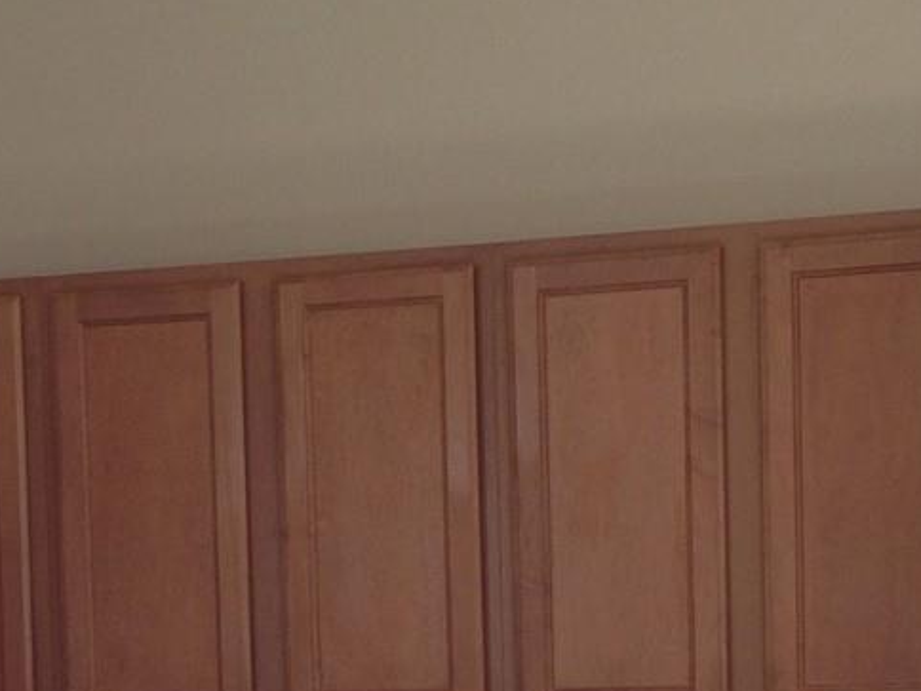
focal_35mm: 109
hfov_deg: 18.0
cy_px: 826
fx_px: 2900
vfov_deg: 13.2
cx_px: 276
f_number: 2.4
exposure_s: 1/60
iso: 50
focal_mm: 4.13
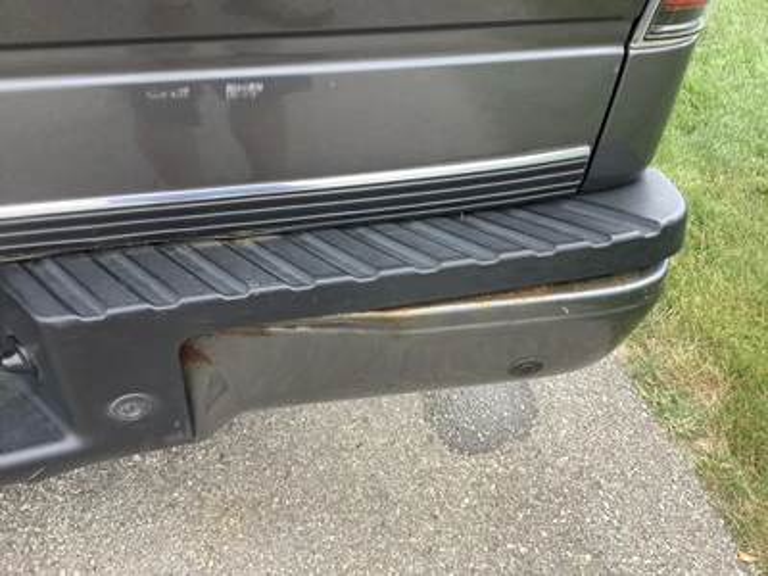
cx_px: 384
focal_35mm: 31
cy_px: 288
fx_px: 688
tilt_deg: -49.3
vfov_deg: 45.4
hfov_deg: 58.4
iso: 25
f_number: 2.4
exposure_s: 1/225
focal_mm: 3.3
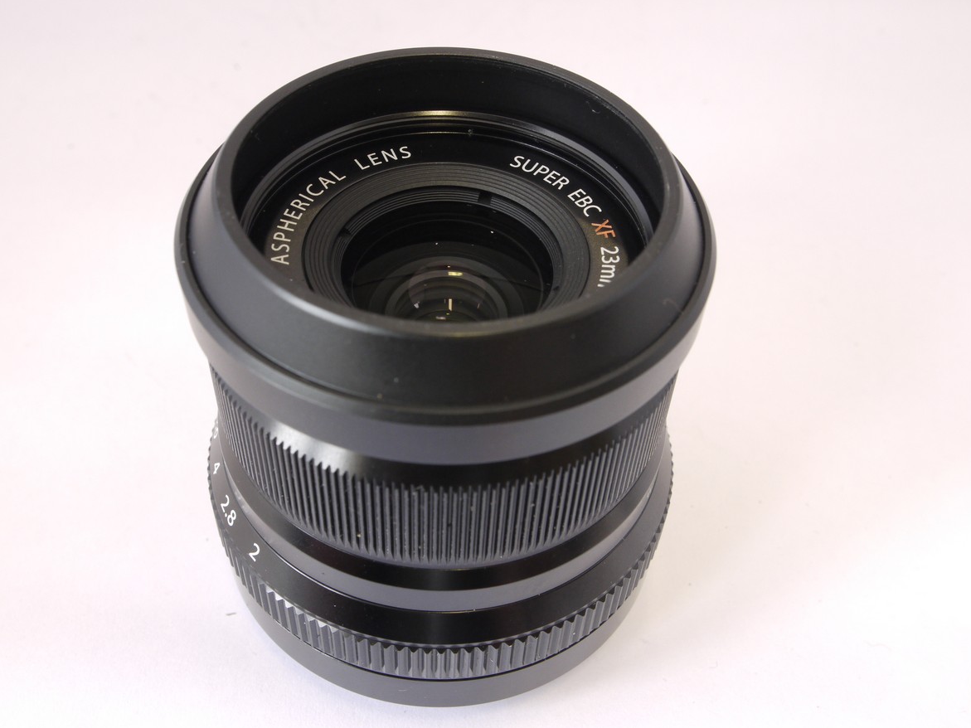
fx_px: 1150
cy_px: 357
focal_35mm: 41
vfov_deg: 35.1
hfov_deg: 45.8
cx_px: 483
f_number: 10
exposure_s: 1/8
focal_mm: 20
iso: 400
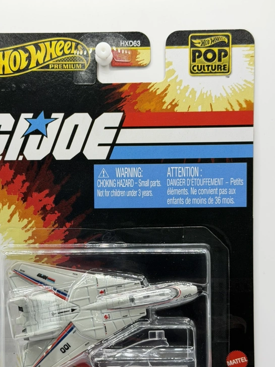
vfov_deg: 29.3
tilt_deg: -1.9
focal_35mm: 66
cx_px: 104
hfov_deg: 22.2
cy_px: 231
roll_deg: -1.4
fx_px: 699
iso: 80
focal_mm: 6.76
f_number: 1.78
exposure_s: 1/182
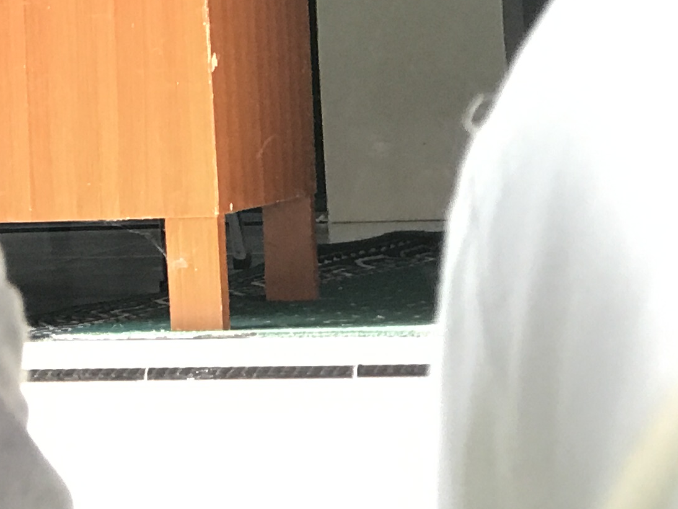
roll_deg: +2.9
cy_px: -341
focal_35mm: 210
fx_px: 4114
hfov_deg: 9.3
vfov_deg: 6.9
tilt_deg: +5.1
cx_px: -167
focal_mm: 6.6
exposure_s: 1/50
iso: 40
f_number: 2.8
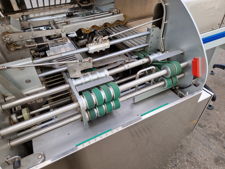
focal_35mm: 23
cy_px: 84
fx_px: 149
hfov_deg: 73.9
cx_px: 112
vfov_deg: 58.9
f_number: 1.8
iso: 50
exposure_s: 1/337
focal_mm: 5.4
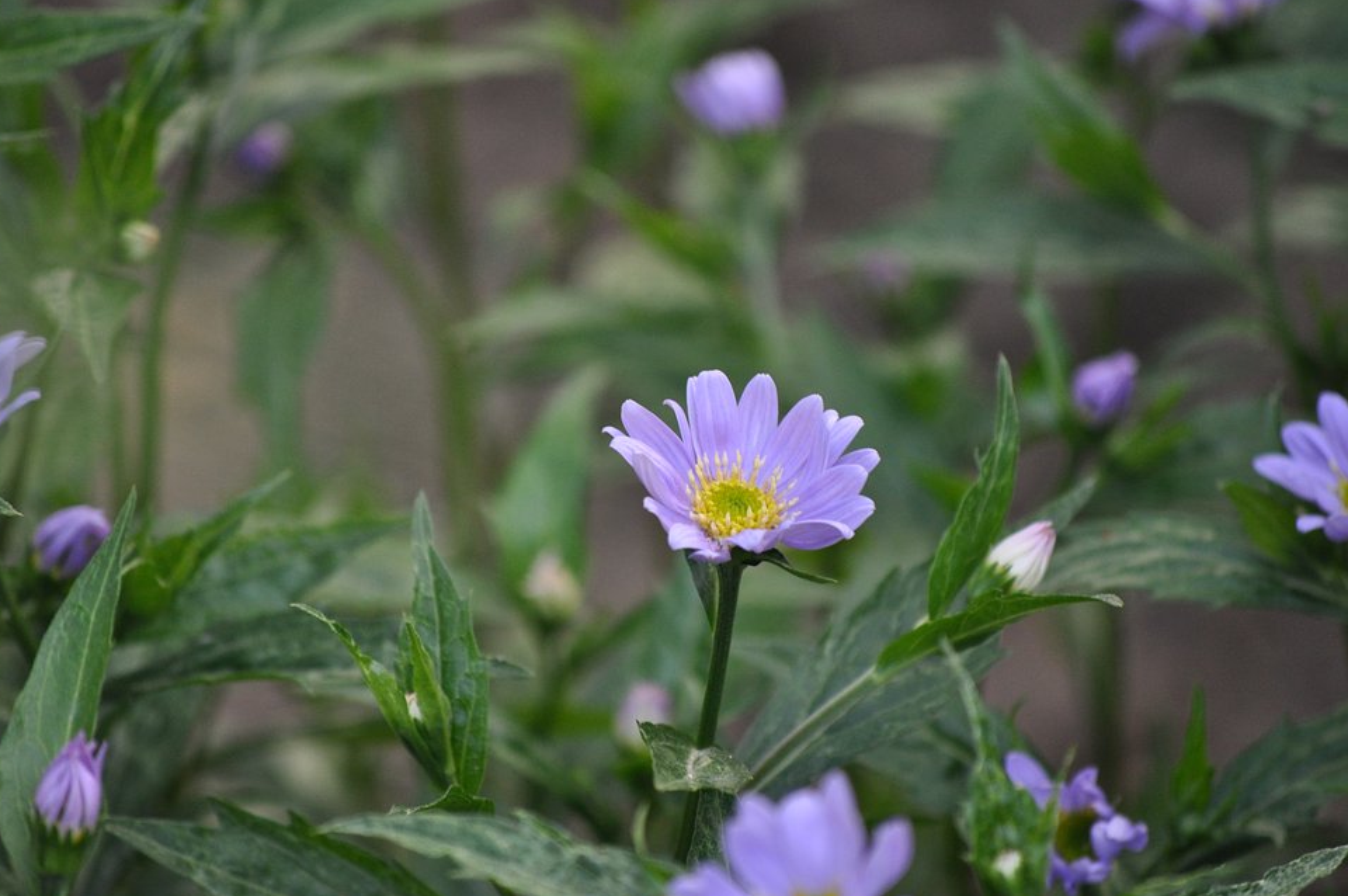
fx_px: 11371
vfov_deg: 4.5
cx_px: 653
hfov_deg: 6.8
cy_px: 472
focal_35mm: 304
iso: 800
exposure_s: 1/125
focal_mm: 190
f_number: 5.6
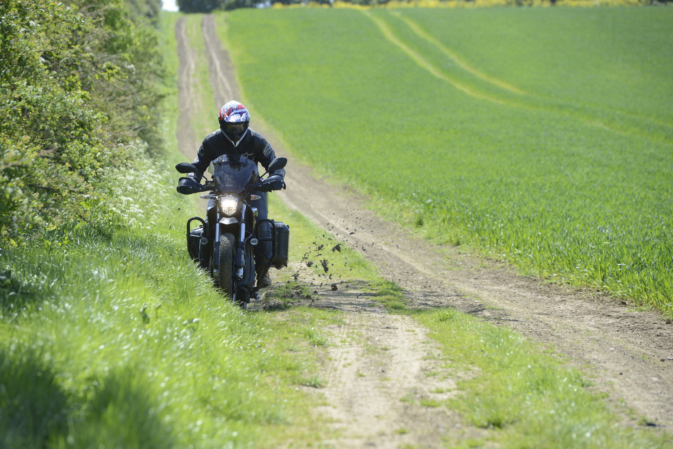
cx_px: 336
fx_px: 3553
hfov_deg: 10.8
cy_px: 224
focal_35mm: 190
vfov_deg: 7.2
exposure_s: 1/400
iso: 200
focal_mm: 190
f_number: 5
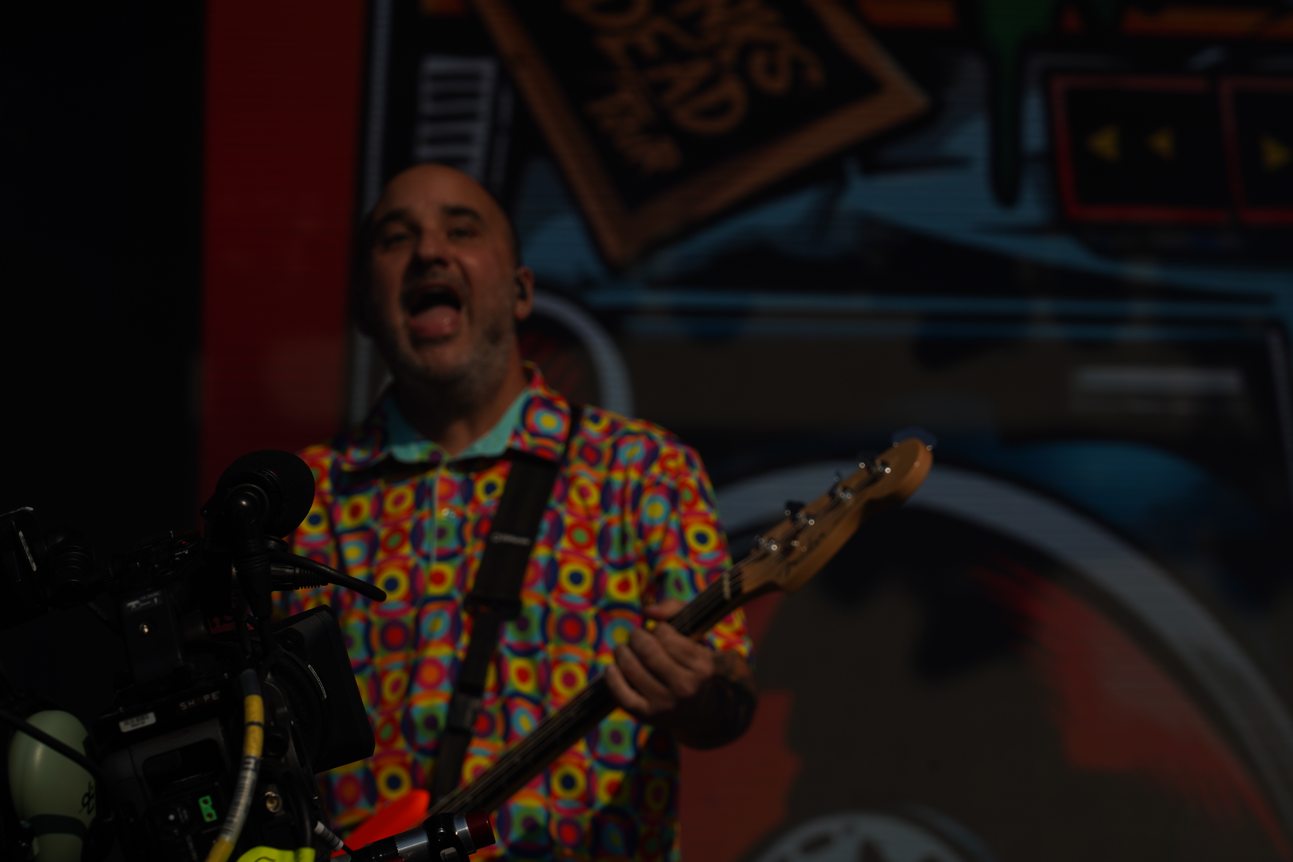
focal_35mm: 105
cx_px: 646
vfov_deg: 13.0
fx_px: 3771
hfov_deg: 19.5
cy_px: 431
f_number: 8
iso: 100
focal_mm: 105
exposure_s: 1/1600
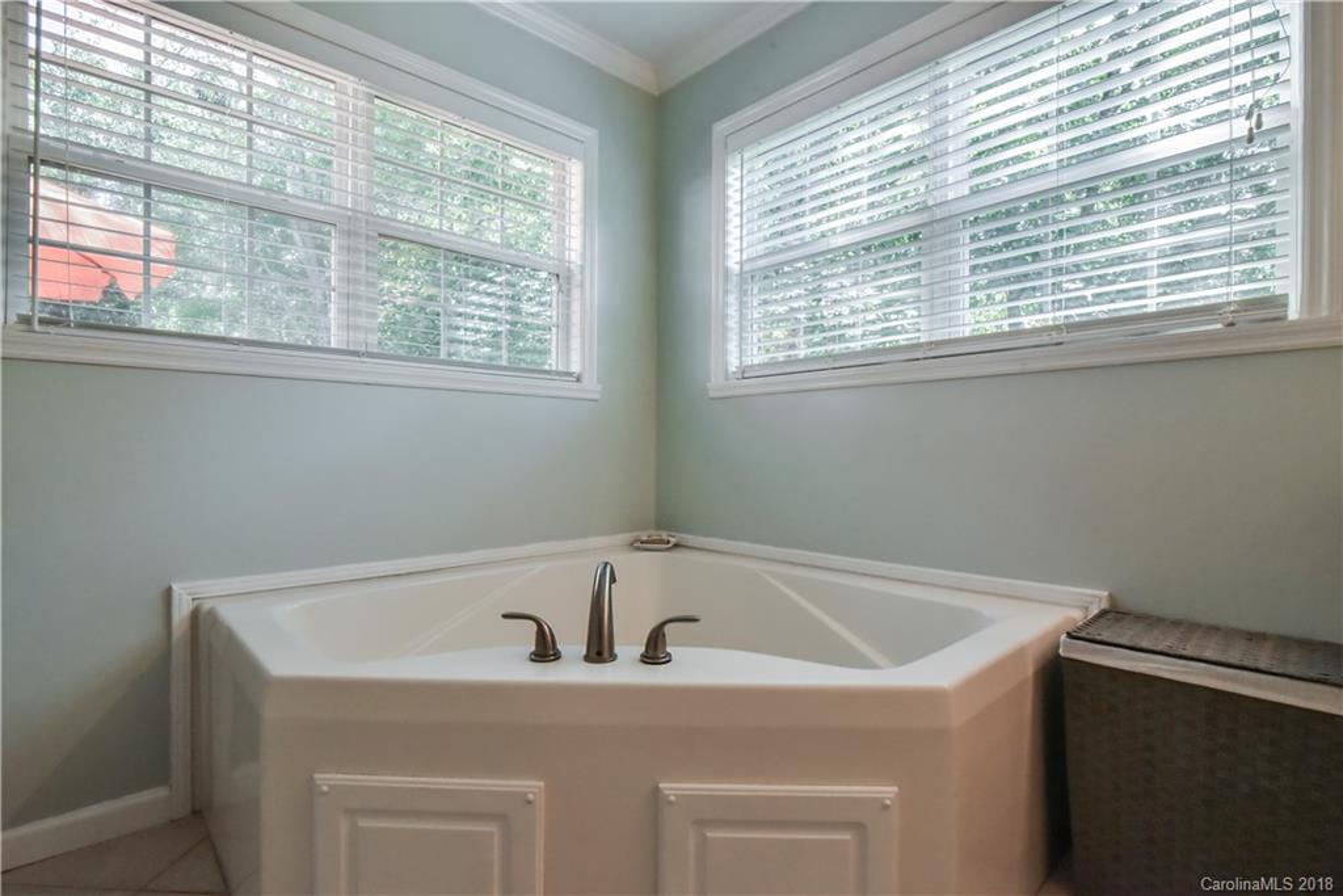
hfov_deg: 93.3
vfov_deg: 70.5
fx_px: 634
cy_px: 448
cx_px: 672
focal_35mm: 17
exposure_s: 1/200
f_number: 14
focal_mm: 17
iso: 4000
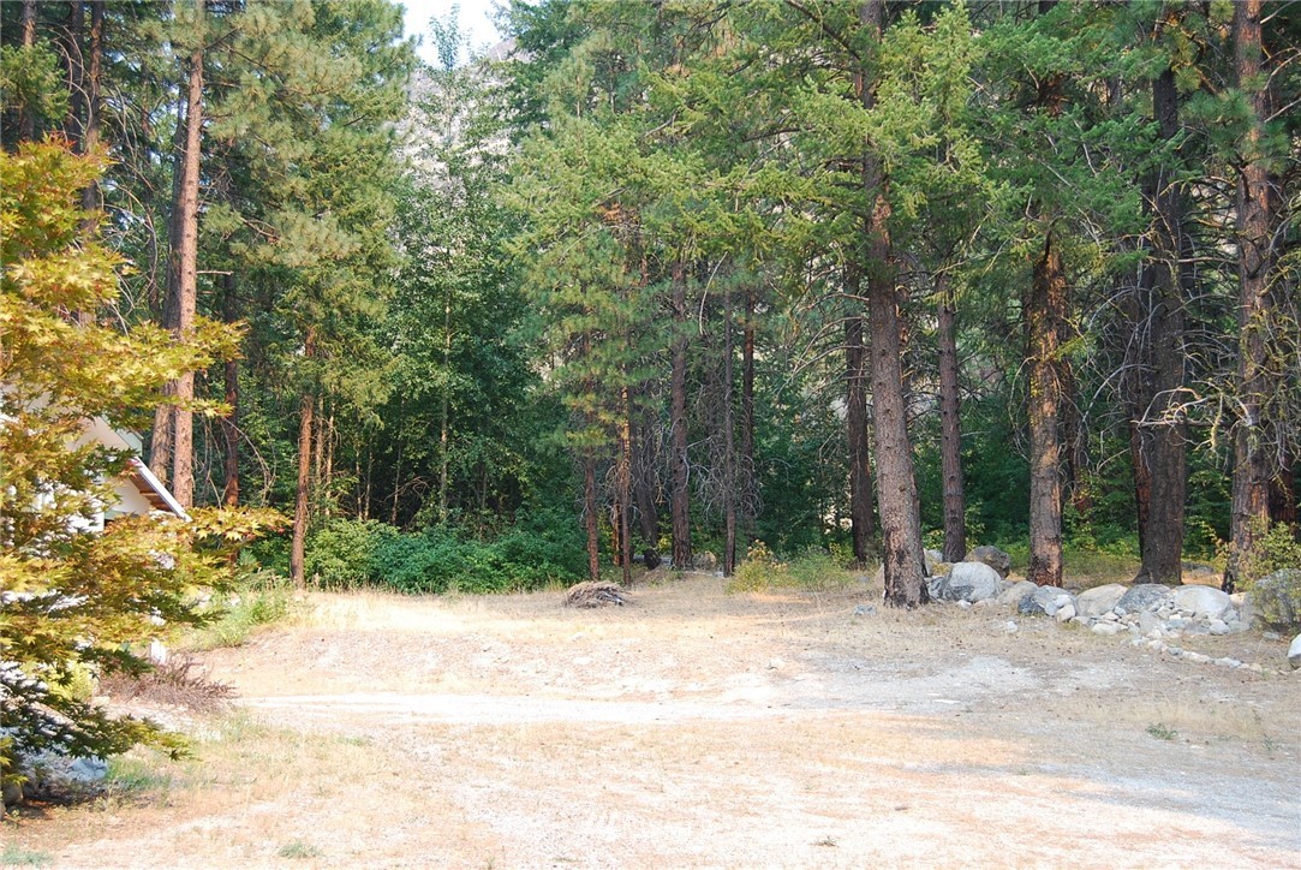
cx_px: 650
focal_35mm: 46
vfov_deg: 29.0
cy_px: 435
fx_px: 1682
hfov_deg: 42.3
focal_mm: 31
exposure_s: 1/125
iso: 200
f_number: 5.6
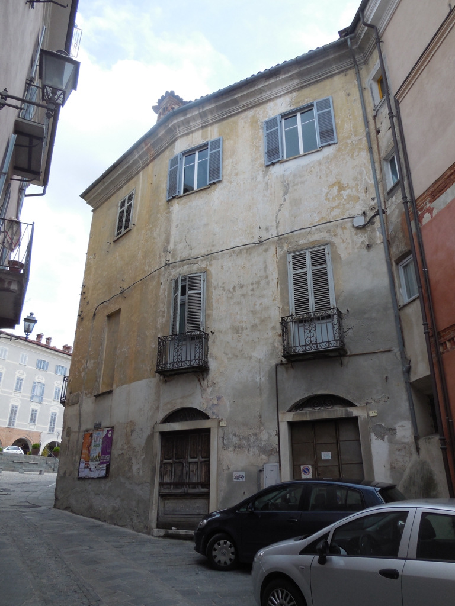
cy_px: 303
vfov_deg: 69.4
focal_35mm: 25
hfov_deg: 54.9
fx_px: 438
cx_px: 228
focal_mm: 4.5
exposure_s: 1/800
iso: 125
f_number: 3.1
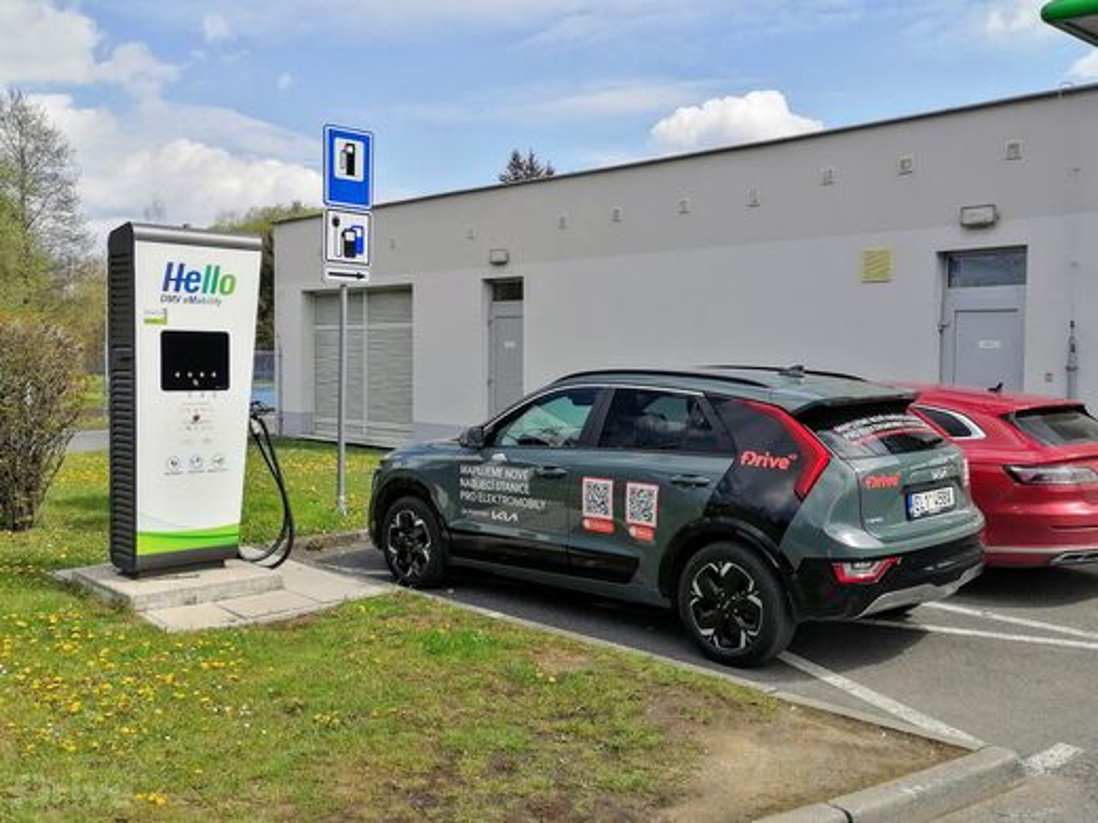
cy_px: 412
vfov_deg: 39.7
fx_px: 1142
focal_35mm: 36
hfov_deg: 51.4
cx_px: 549
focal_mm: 5.3
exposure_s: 1/1439
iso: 50
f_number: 1.8
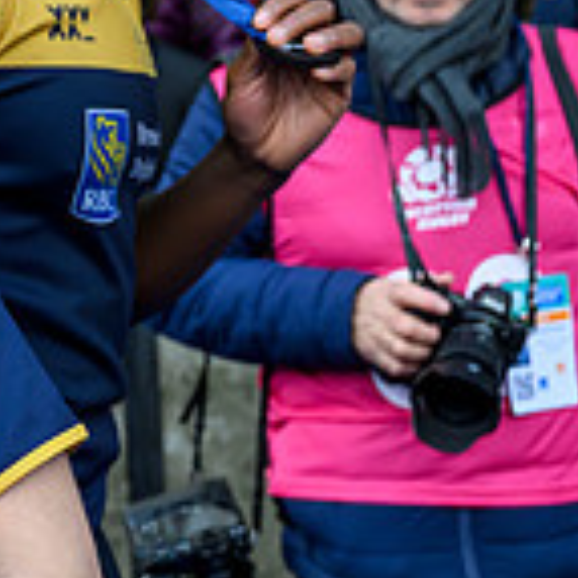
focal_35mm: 190
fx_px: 3589
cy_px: 111
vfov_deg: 9.2
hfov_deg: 8.7
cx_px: -574
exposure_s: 1/640
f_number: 5
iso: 1250
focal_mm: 55
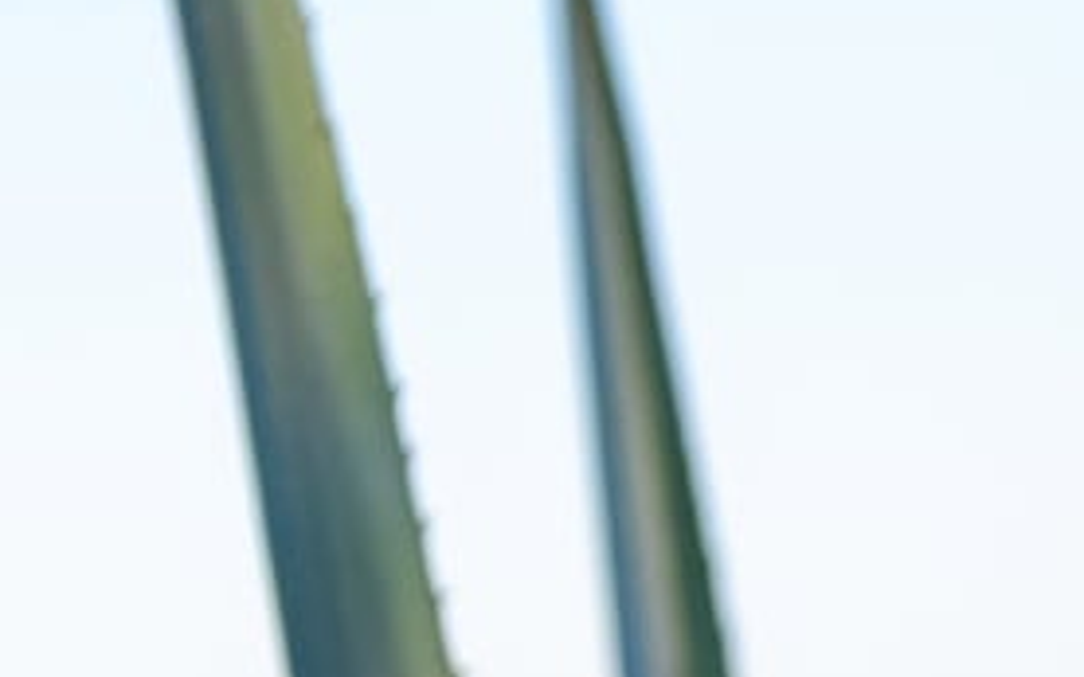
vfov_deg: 4.2
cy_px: 1393
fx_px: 9127
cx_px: 2090
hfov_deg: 6.6
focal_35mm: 309
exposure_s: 1/640
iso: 2000
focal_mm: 70
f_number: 6.3
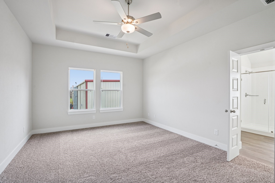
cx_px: 138
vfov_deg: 73.7
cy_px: 92
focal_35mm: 16
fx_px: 122
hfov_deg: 96.7
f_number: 8
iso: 400
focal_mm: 16
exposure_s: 1/60
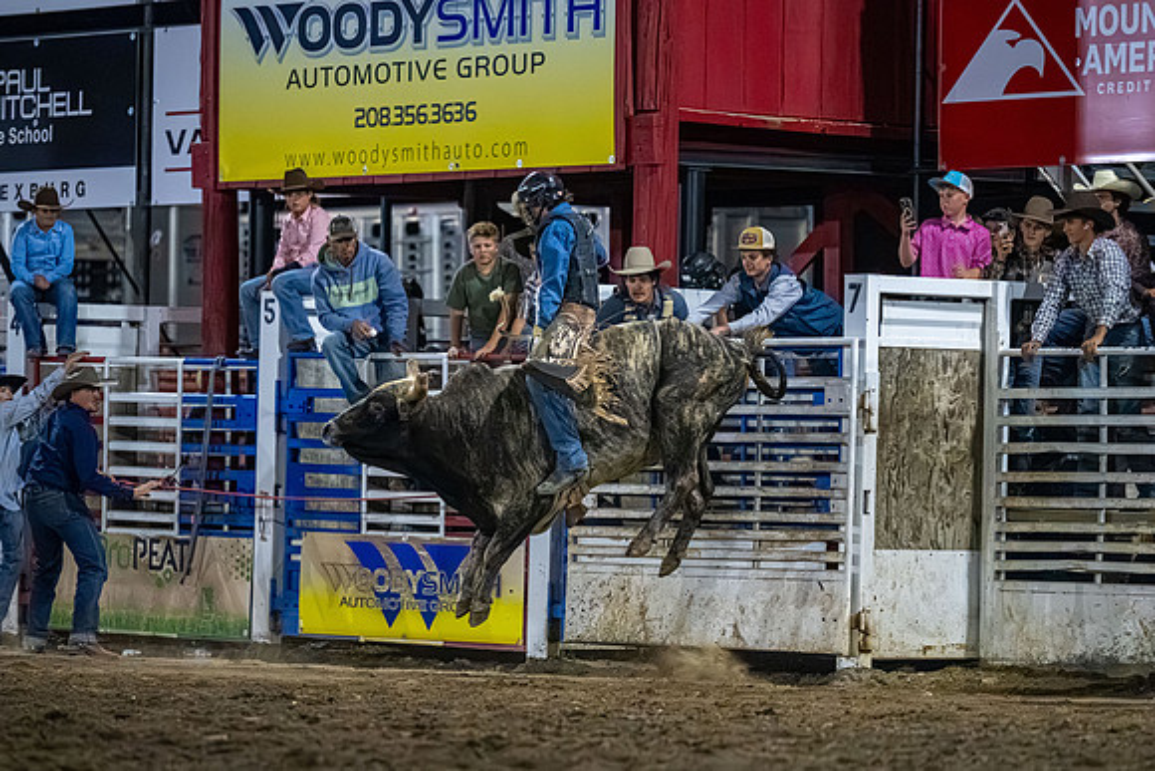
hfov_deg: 9.9
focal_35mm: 207
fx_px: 6654
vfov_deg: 6.6
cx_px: 584
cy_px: 483
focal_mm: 150
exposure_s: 1/800
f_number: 2.8
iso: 6400
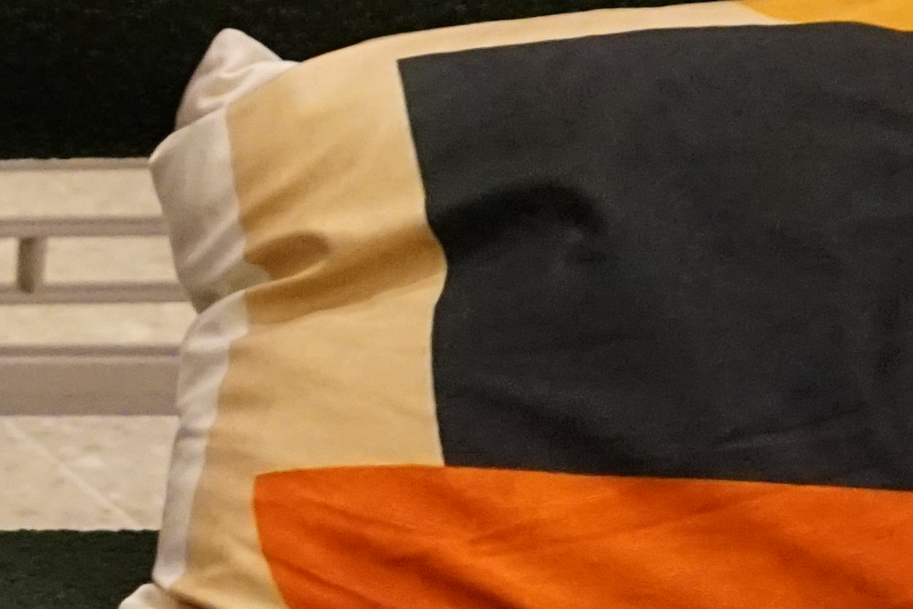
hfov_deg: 11.6
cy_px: 92
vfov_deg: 9.9
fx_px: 3501
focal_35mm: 138
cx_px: -1403
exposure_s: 1/100
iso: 6400
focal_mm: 26
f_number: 4
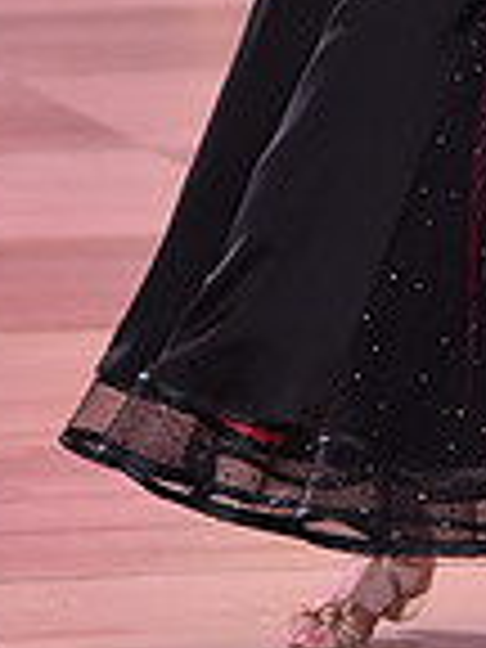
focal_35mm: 695
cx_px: 659
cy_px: -270
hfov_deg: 2.1
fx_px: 13010
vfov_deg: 2.8
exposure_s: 1/250
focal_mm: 180
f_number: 5.6
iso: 2000
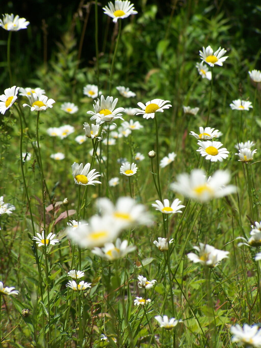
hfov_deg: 5.2
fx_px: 2895
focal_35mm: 288
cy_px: 174
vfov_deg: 6.9
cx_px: 130
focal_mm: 47.7
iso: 80
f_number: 5
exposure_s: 1/800
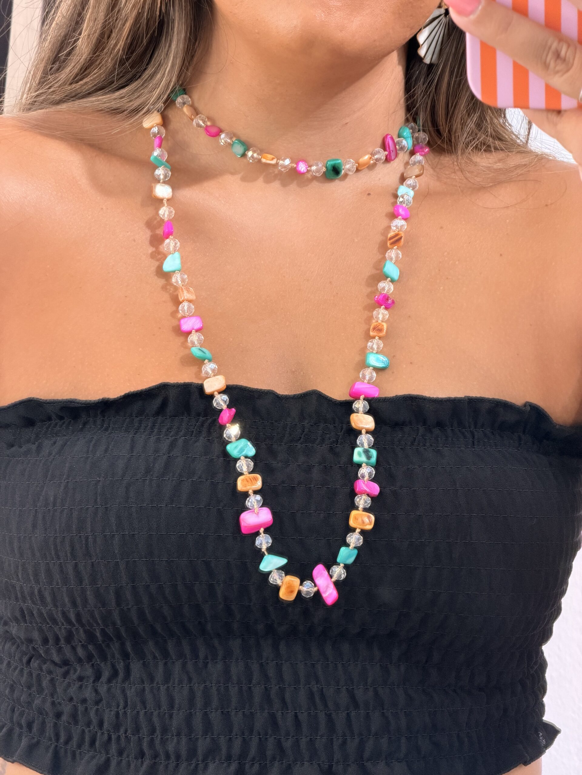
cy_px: 388
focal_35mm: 100
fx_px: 2242
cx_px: 291
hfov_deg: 14.8
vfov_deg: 19.6
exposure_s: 1/50
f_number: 2.8
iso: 250
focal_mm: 16.89
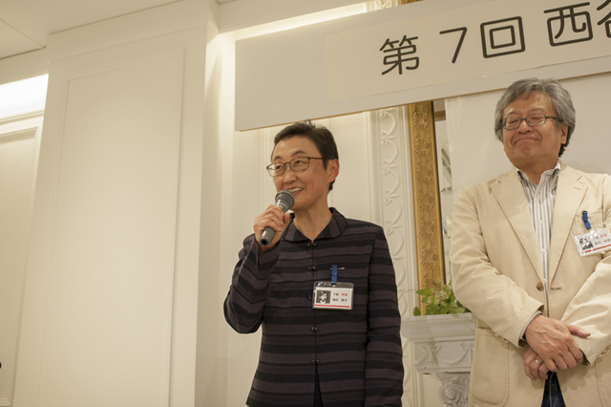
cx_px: 306
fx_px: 594
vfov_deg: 37.8
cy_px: 204
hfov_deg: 54.5
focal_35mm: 35
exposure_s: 1/100
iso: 720
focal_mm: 35
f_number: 5.6
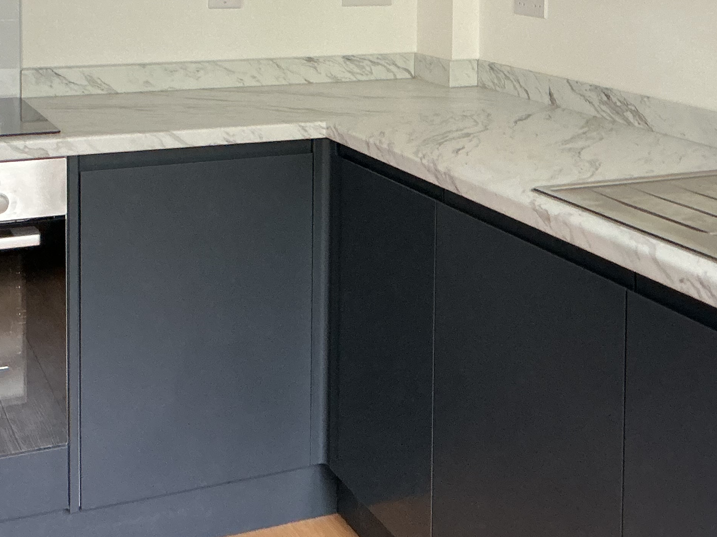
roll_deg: -0.7
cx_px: 430
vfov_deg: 22.8
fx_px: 1284
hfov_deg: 31.1
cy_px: 7
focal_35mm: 62
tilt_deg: -5.8
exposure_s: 1/60
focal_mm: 3
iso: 125
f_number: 1.8
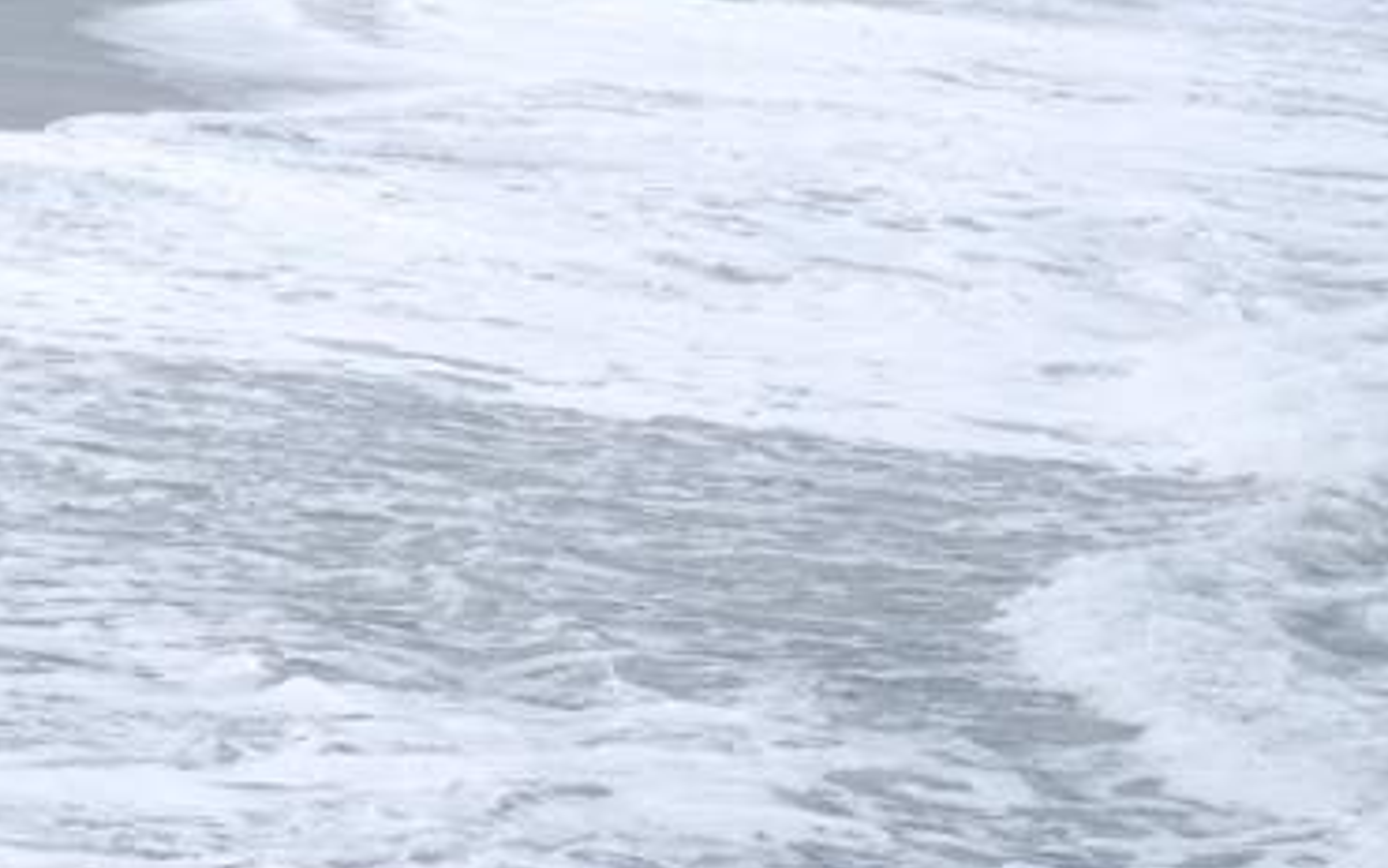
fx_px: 8793
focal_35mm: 232
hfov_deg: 8.9
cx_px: -254
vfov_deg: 5.6
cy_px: -69
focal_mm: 55
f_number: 6.3
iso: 100
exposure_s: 1/160
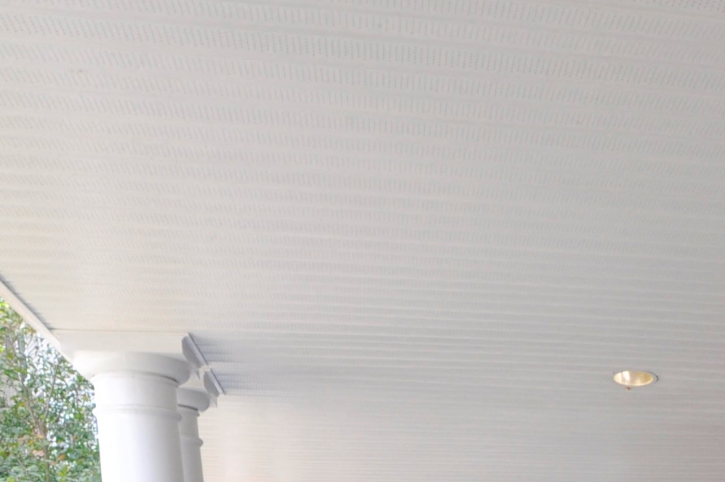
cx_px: 745
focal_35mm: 57
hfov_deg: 32.0
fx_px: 1147
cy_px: 843
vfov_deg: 18.8
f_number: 5.6
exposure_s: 1/125
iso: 220
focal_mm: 10
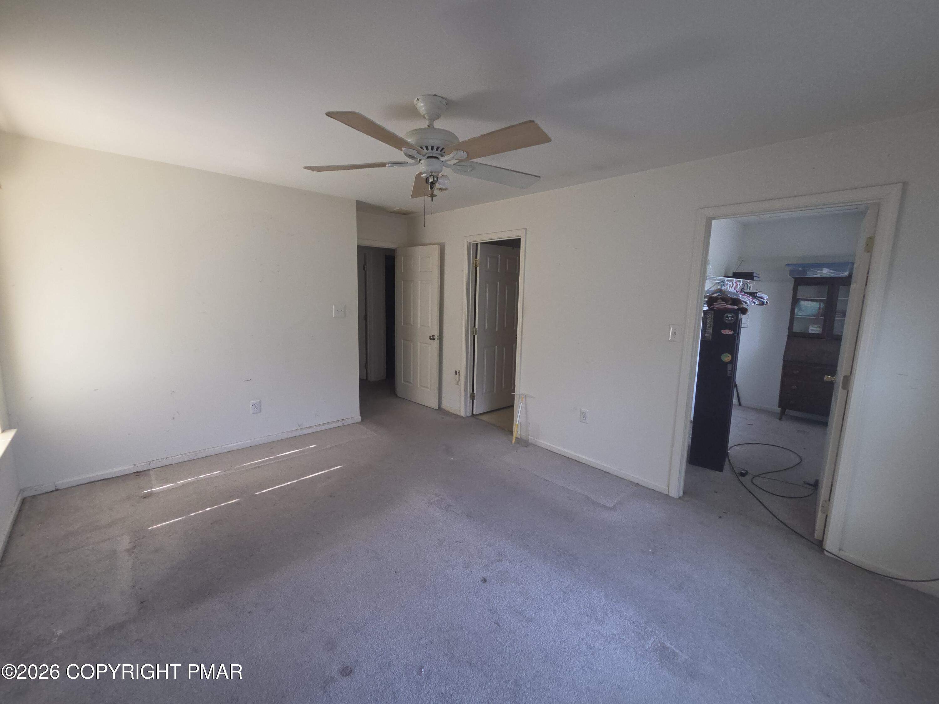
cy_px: 352
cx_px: 470
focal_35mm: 13
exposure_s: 1/60
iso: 160
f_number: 2.2
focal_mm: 2.2
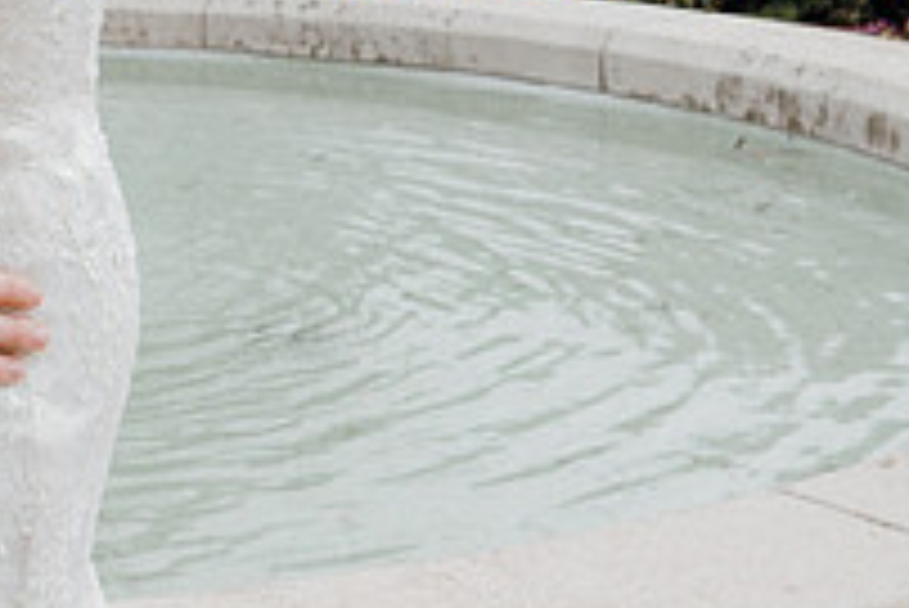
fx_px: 2678
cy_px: -169
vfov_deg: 12.6
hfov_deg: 17.8
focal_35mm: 106
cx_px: -342
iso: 125
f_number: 3.5
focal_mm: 25
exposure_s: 1/250
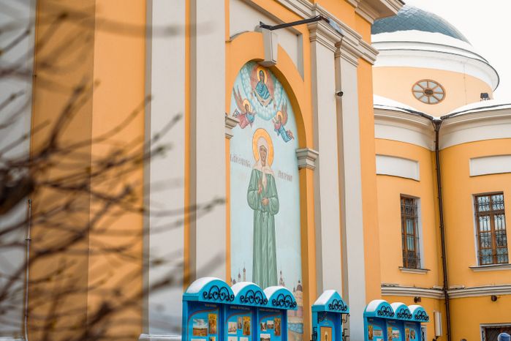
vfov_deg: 22.3
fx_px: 866
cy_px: 170
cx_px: 256
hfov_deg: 32.9
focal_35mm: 61
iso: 400
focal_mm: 61
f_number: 4.5
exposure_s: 1/200
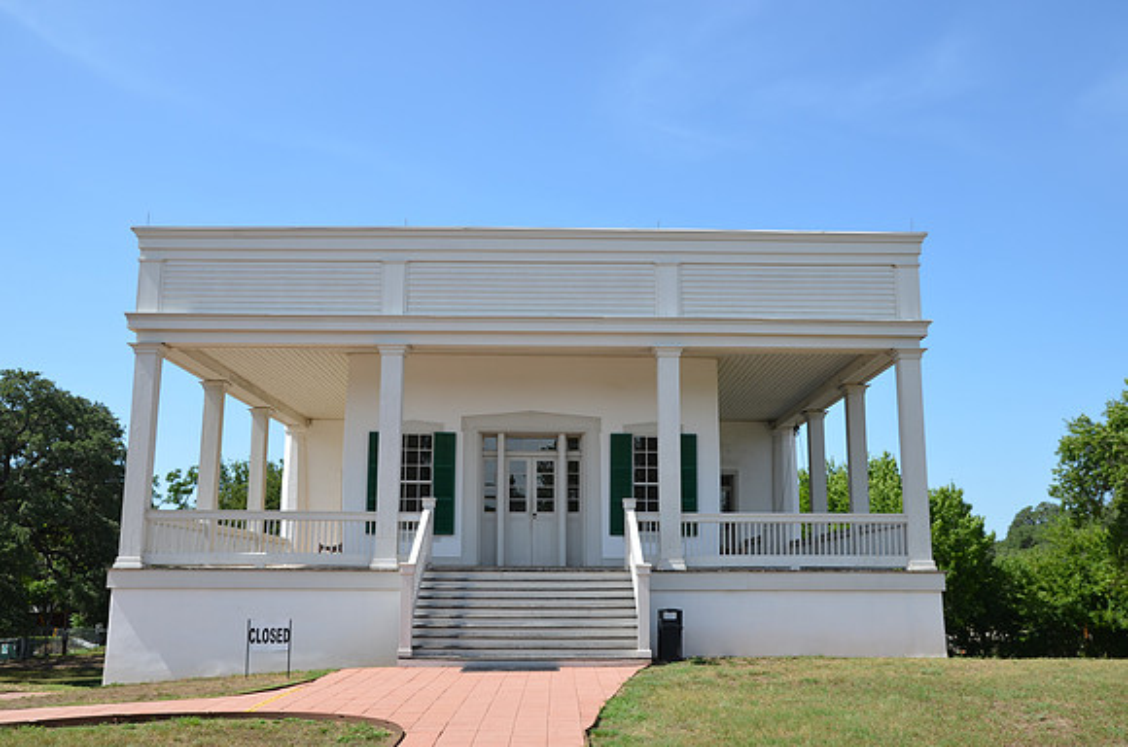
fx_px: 1126
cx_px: 564
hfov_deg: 53.2
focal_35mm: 36
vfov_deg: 36.7
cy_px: 374
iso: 110
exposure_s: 1/250
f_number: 8
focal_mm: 24
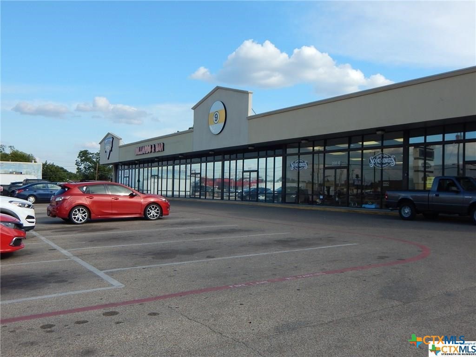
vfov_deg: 41.8
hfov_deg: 54.0
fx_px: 468
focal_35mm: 34
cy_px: 178
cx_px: 238
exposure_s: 1/800
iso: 125
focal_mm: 6.1
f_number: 3.3
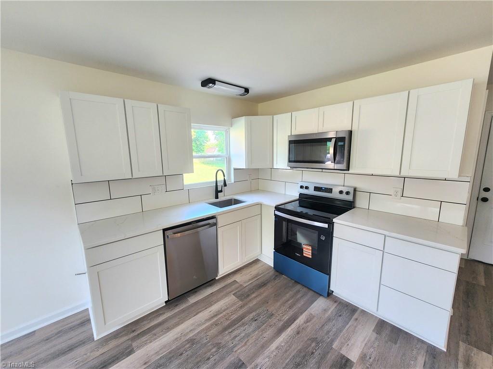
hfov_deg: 106.2
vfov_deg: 89.9
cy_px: 184
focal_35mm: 13
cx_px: 246
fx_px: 185
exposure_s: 1/60.2
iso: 160
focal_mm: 2.2
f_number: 2.2
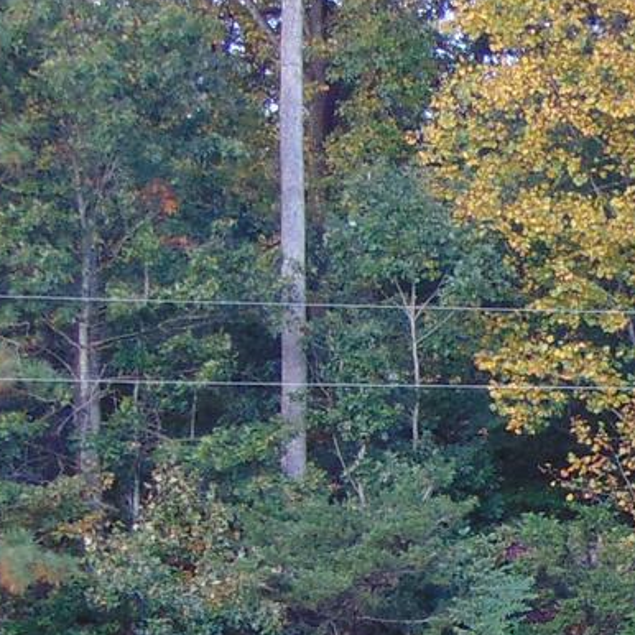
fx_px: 3798
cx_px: 1238
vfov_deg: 9.3
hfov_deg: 9.0
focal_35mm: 183
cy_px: 888
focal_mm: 6.9
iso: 80
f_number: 3.3
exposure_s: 1/100
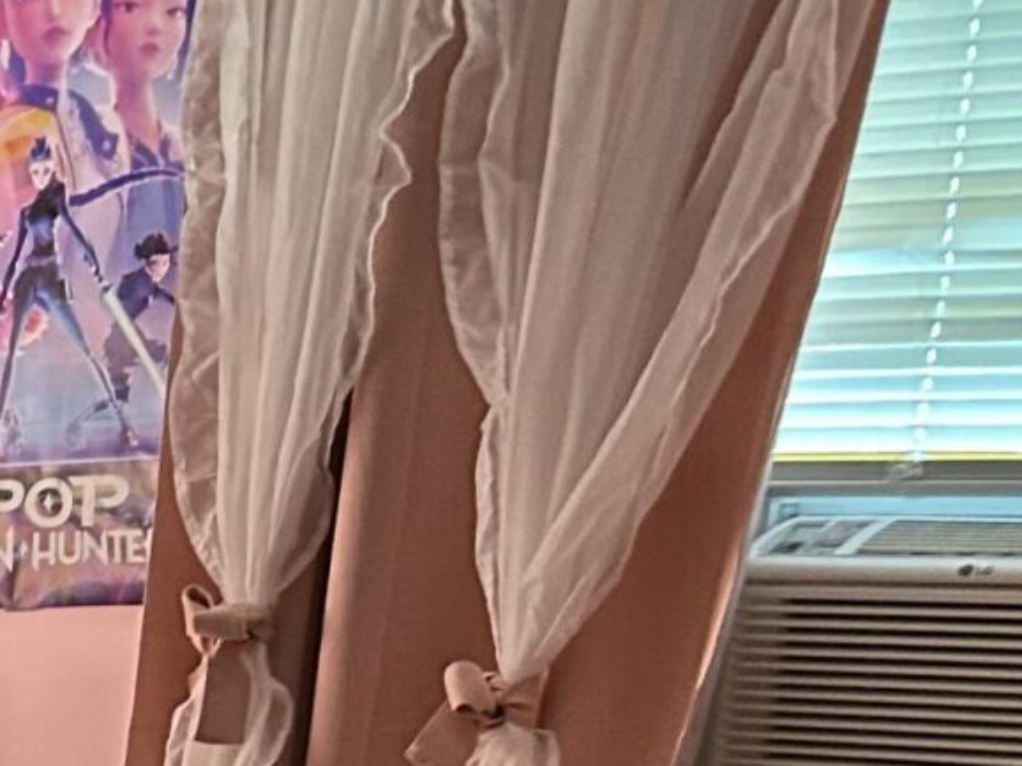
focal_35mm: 115
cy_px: 1437
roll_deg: +1.5
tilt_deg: -15.7
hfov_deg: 14.9
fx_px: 3395
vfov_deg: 11.8
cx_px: -830
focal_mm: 5.7
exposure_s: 1/60
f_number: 1.5
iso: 320
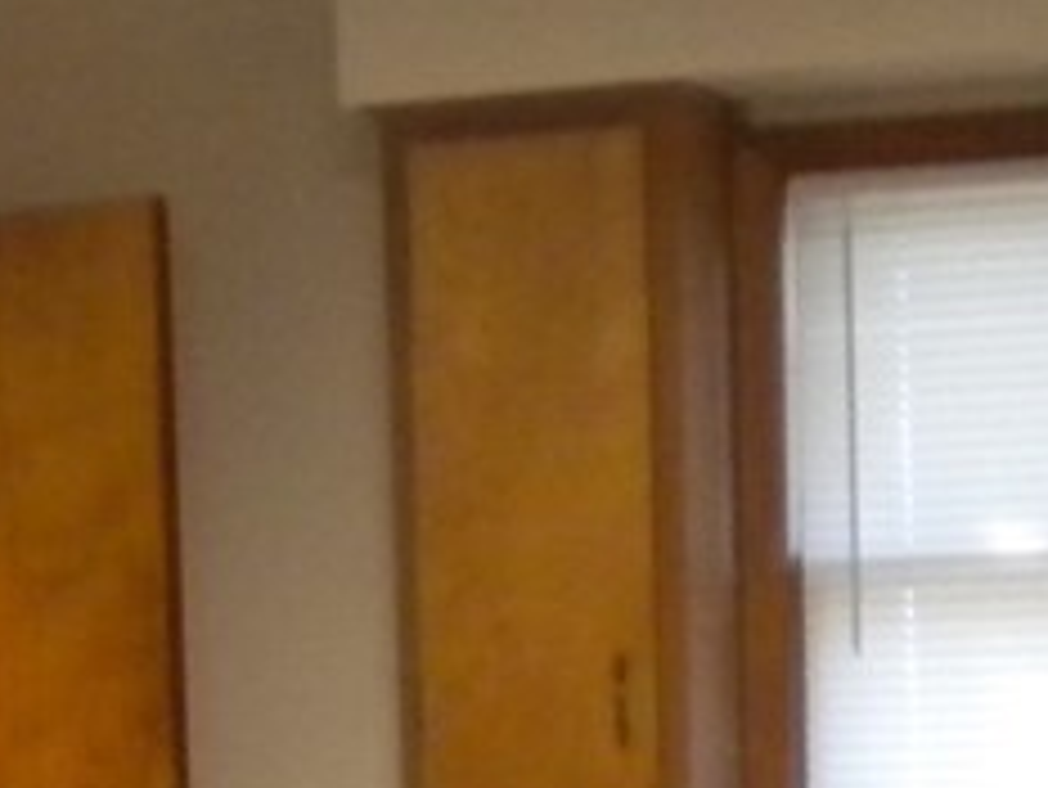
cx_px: -418
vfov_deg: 9.3
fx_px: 4665
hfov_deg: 12.3
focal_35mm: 154
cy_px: 1252
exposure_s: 1/57.8
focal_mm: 6.3
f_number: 3.1
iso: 467
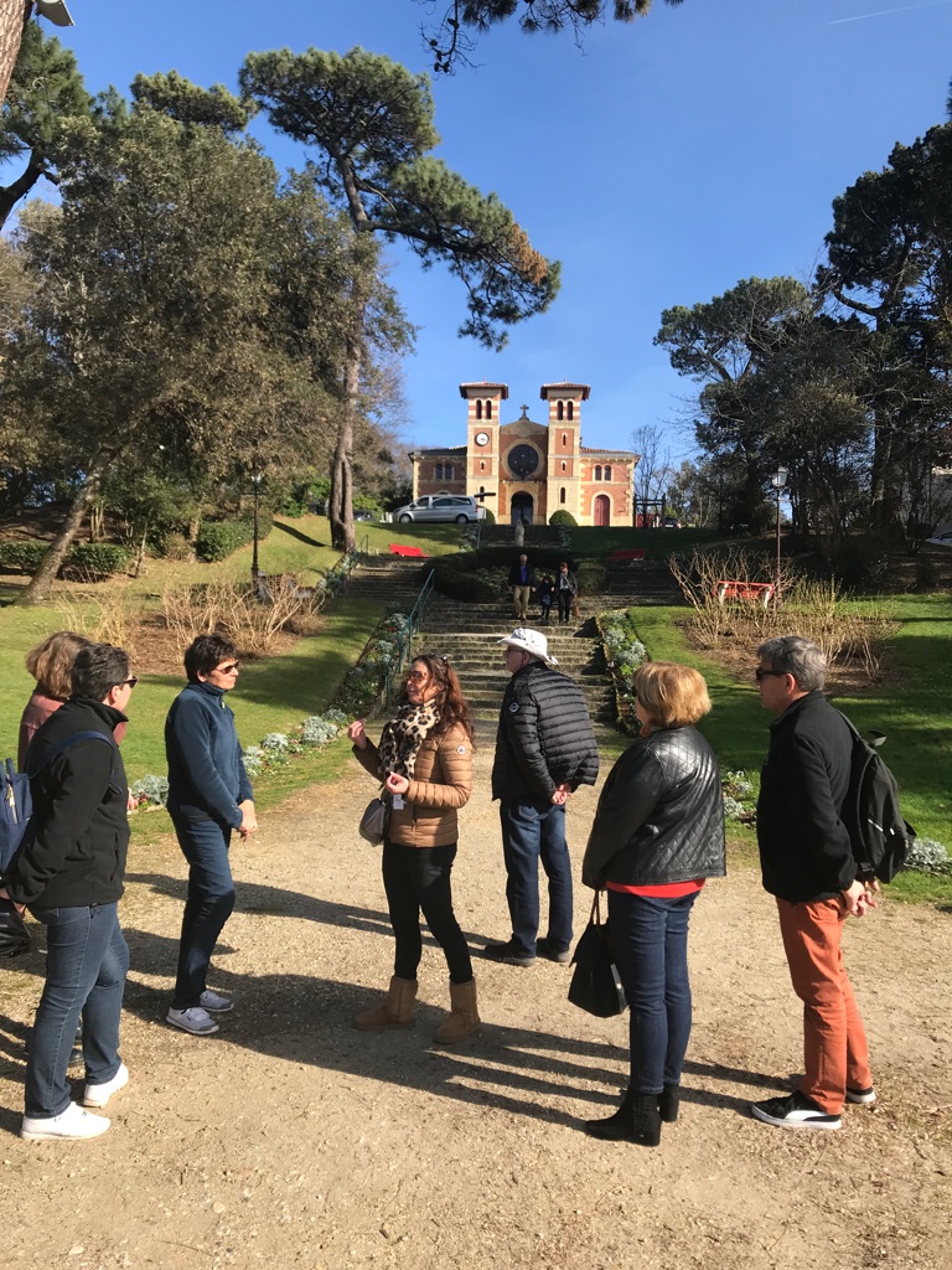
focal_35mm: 28
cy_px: 635
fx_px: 1027
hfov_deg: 49.7
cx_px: 476
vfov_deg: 63.4
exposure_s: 1/1244
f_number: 1.8
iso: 20
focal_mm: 3.99
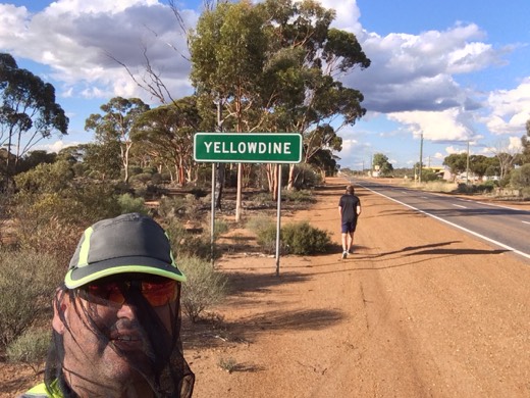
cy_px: 199
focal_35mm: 31
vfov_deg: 45.4
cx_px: 265
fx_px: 475
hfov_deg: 58.4
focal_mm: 2.15
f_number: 2.4
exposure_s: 1/822
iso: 50
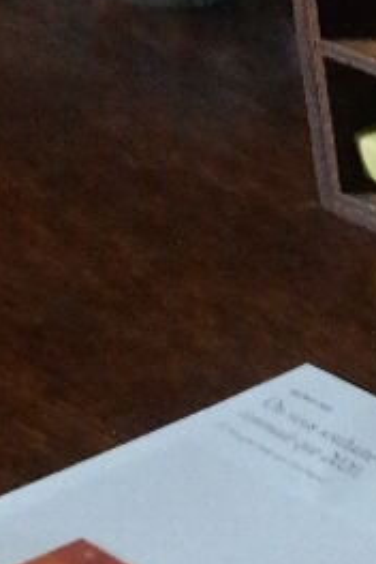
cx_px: 679
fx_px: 3070
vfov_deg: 10.3
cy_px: 758
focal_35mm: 196
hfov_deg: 6.8
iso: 3200
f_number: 5.6
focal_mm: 20
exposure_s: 1/30
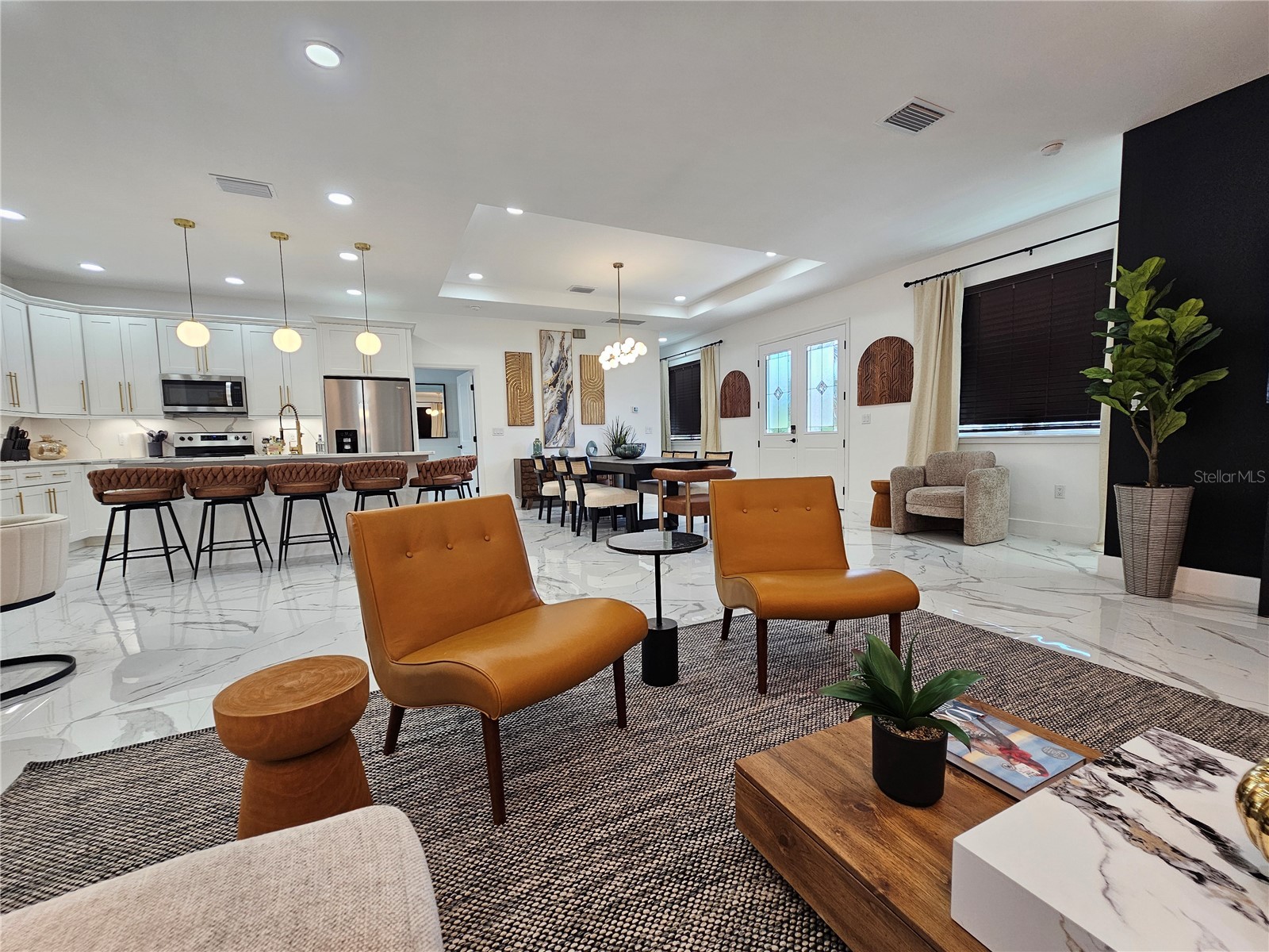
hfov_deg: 106.2
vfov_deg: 89.9
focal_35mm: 13
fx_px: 477
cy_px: 476
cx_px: 634
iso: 64
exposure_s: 1/60
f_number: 2.2
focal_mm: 2.2
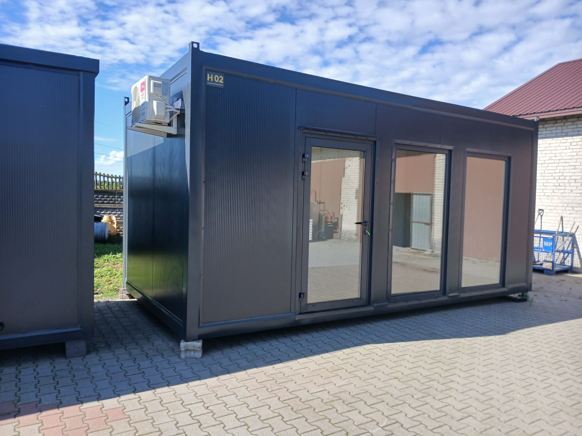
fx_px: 437
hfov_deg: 67.3
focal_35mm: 26
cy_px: 218
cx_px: 291
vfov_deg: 53.1
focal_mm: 3.98
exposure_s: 1/291
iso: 20
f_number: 1.8
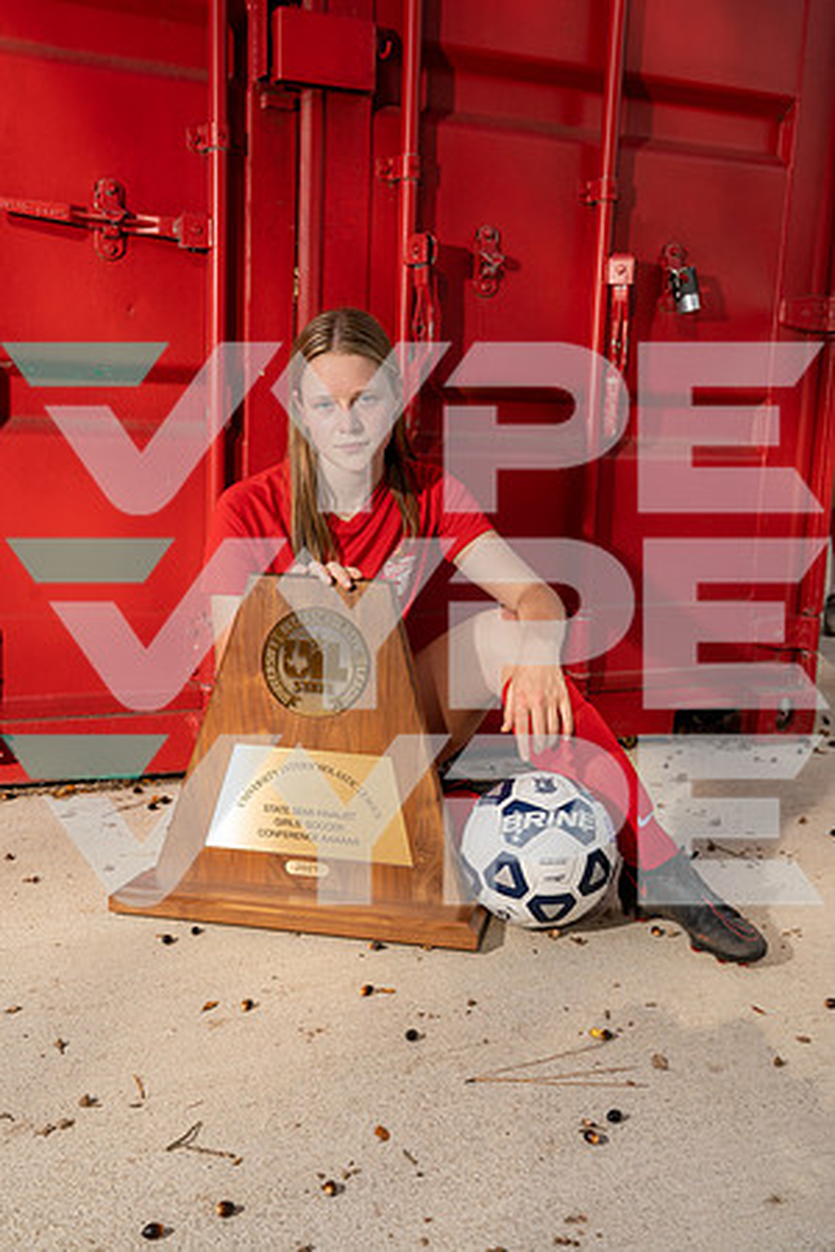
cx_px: 418
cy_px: 626
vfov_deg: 51.9
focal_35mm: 37
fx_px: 1287
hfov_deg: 35.9
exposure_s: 1/250
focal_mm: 37
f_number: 8
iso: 200
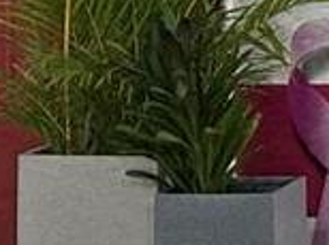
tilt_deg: -0.9
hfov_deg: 4.5
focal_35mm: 406
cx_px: 1254
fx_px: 3853
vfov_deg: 3.6
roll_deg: -0.1
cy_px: -285
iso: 200
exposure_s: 1/40
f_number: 1.6
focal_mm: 5.96
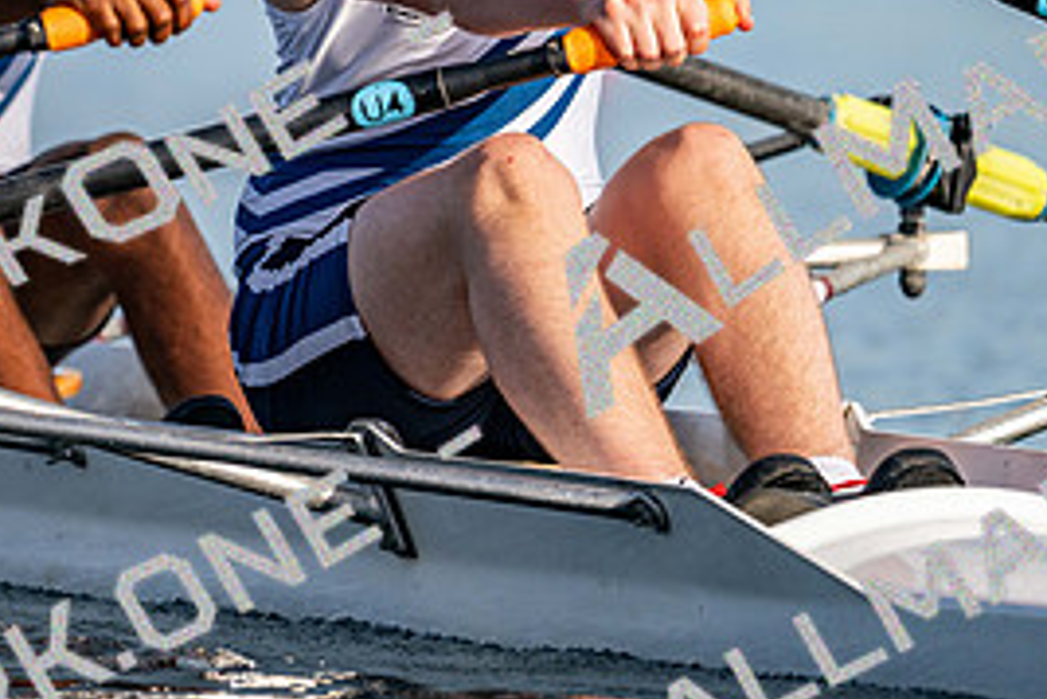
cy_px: 49
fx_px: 25170
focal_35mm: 865
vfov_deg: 1.6
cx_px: 230
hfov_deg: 2.4
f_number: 4.5
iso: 250
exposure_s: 1/2500
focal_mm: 400
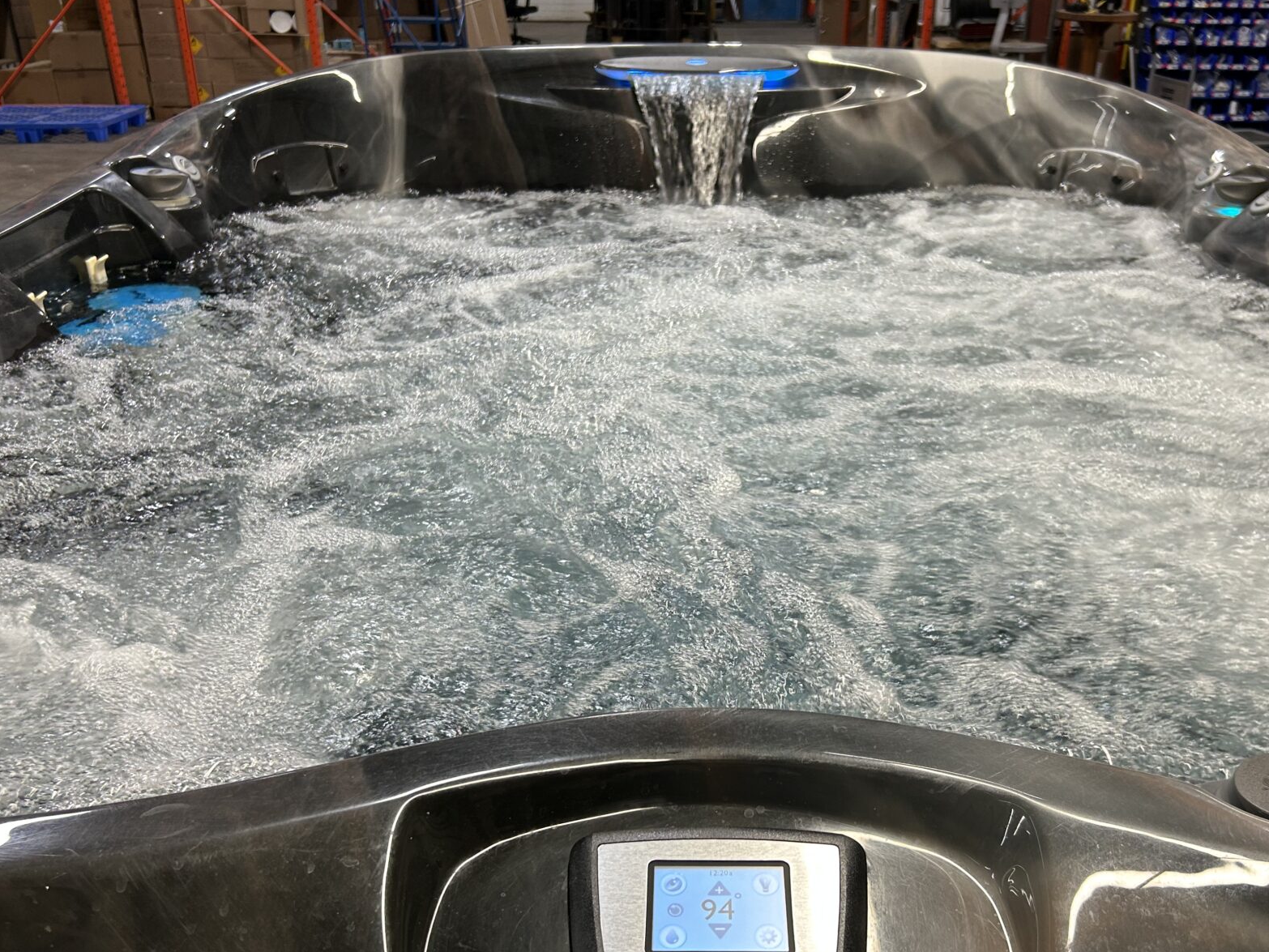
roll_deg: +0.5
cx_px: 711
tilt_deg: -27.8
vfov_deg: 41.6
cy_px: 577
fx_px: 1247
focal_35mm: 34
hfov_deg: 53.8
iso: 80
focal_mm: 5.7
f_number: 1.5
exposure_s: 1/60
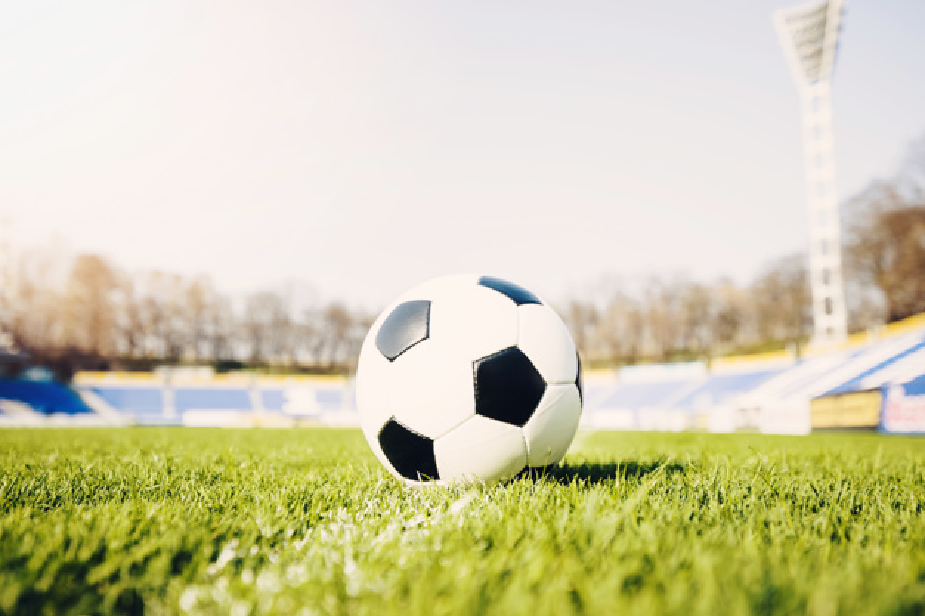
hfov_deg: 61.9
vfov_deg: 43.6
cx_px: 462
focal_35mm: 30
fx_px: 771
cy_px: 308
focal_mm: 30
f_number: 3.5
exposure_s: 1/500
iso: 100
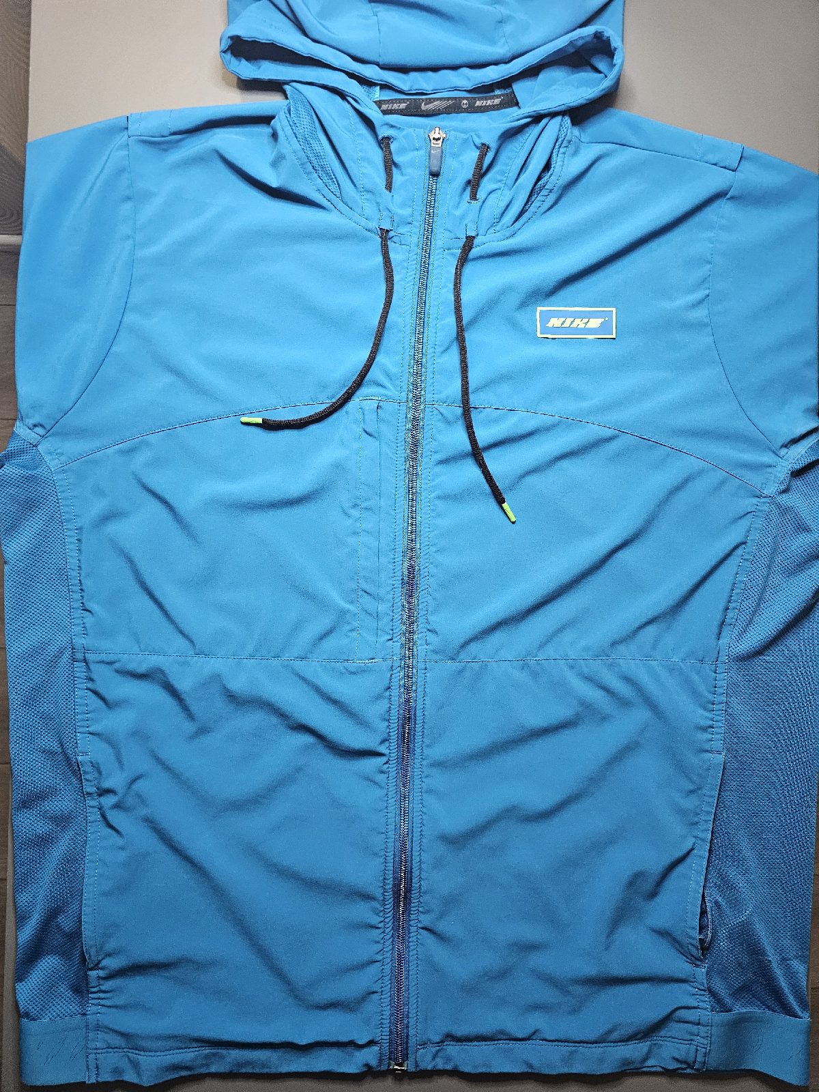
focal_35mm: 23
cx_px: 410
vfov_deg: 73.9
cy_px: 546
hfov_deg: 58.9
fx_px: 726
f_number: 1.7
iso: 500
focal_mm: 6.3
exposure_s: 1/50.3
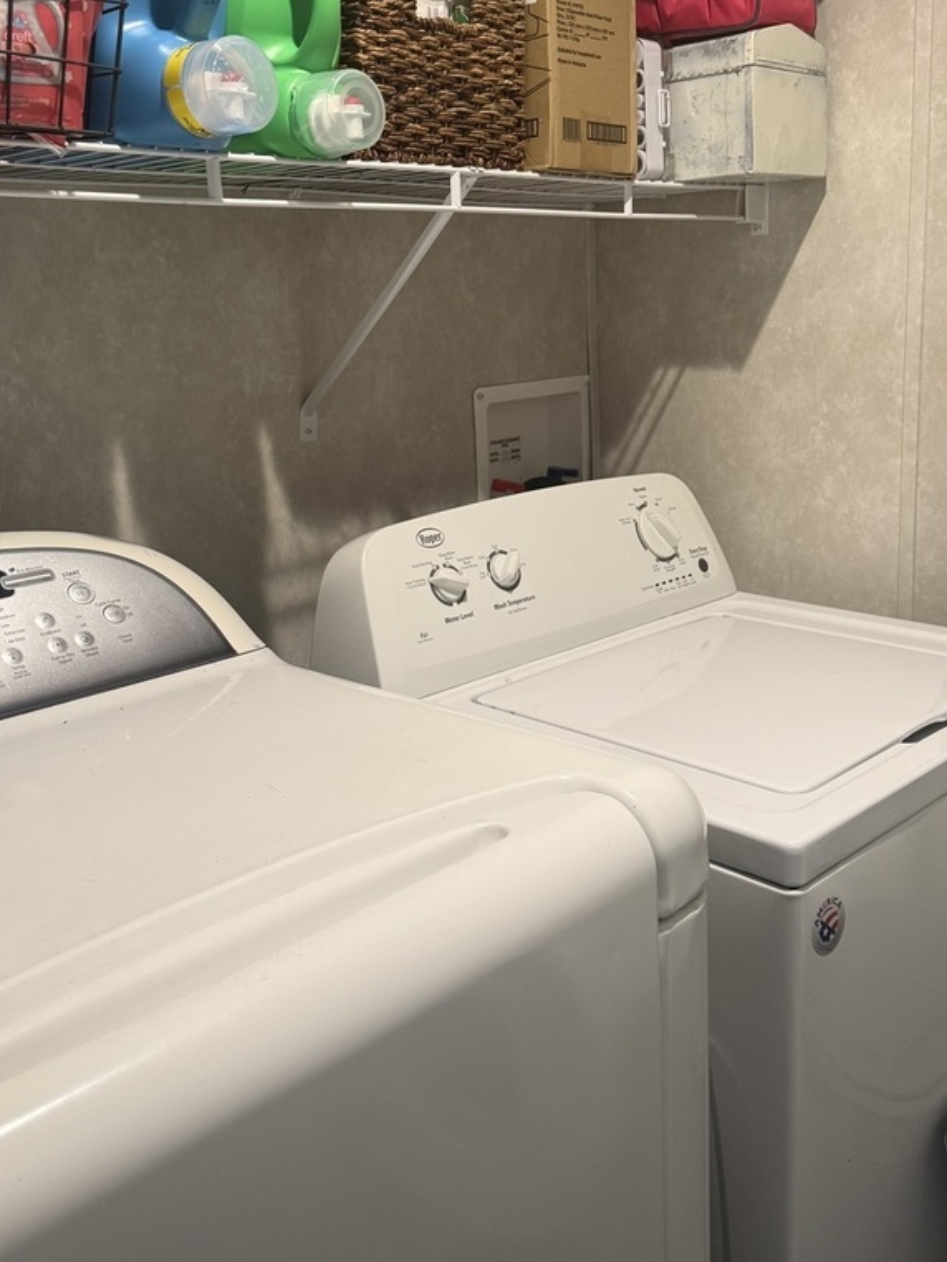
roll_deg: +1.5
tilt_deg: -12.1
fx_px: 1240
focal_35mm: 34
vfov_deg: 53.7
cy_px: 530
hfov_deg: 41.7
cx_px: 536
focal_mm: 6.76
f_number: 1.78
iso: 200
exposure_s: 1/60
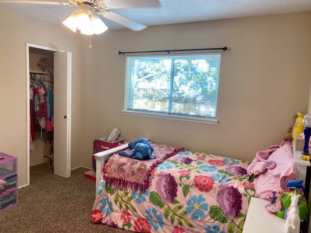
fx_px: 234
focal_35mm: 26
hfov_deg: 67.3
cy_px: 116
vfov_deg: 53.1
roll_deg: -3.1
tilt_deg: -7.5
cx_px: 156
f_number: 1.8
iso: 50
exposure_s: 1/120
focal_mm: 4.25
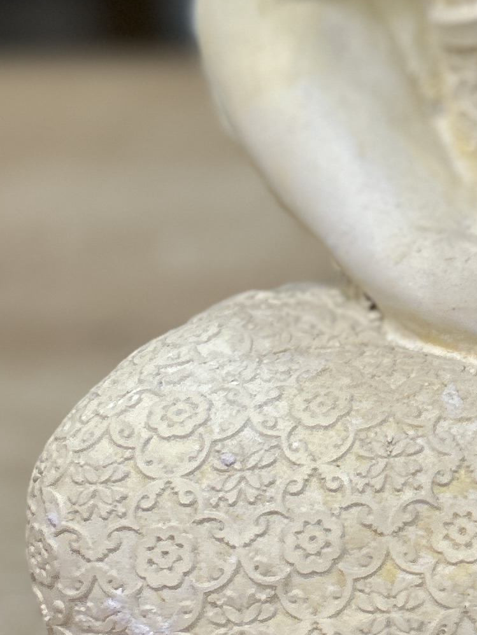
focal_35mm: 105
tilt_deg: -12.8
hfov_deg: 13.5
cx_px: 642
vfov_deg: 17.5
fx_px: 1928
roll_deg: +0.3
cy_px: -200
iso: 100
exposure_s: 1/100
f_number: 1.5
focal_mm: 5.7
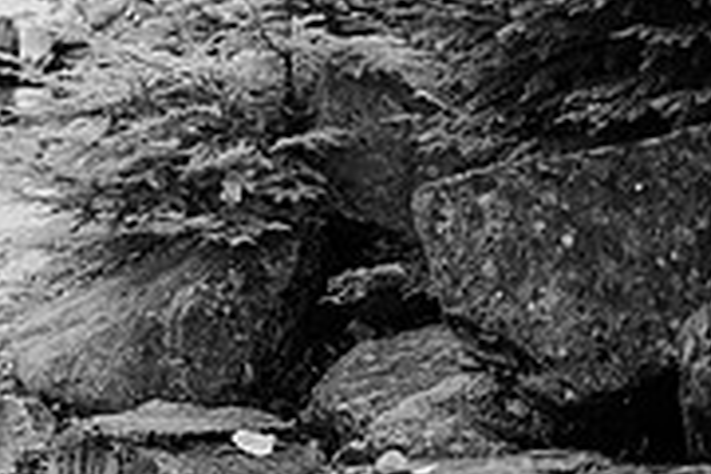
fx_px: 2232
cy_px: -158
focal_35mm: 113
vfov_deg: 11.8
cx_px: -419
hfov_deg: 16.2
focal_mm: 35
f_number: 1.8
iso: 400
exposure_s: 1/1250
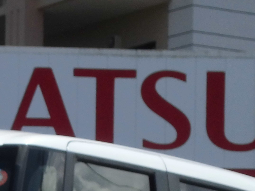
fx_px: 2305
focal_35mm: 313
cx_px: -57
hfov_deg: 6.3
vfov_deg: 4.7
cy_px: 381
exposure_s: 1/1000
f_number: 4.4
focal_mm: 13
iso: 100
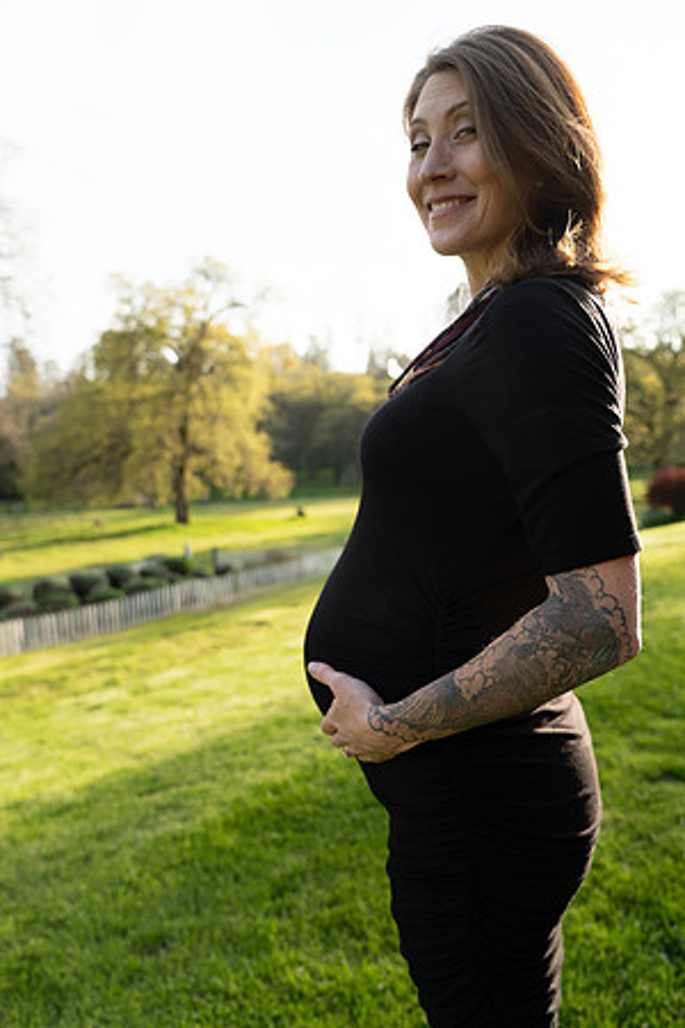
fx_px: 713
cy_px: 514
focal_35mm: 25
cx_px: 342
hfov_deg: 51.3
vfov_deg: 71.5
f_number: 3.5
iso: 125
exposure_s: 1/250
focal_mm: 25
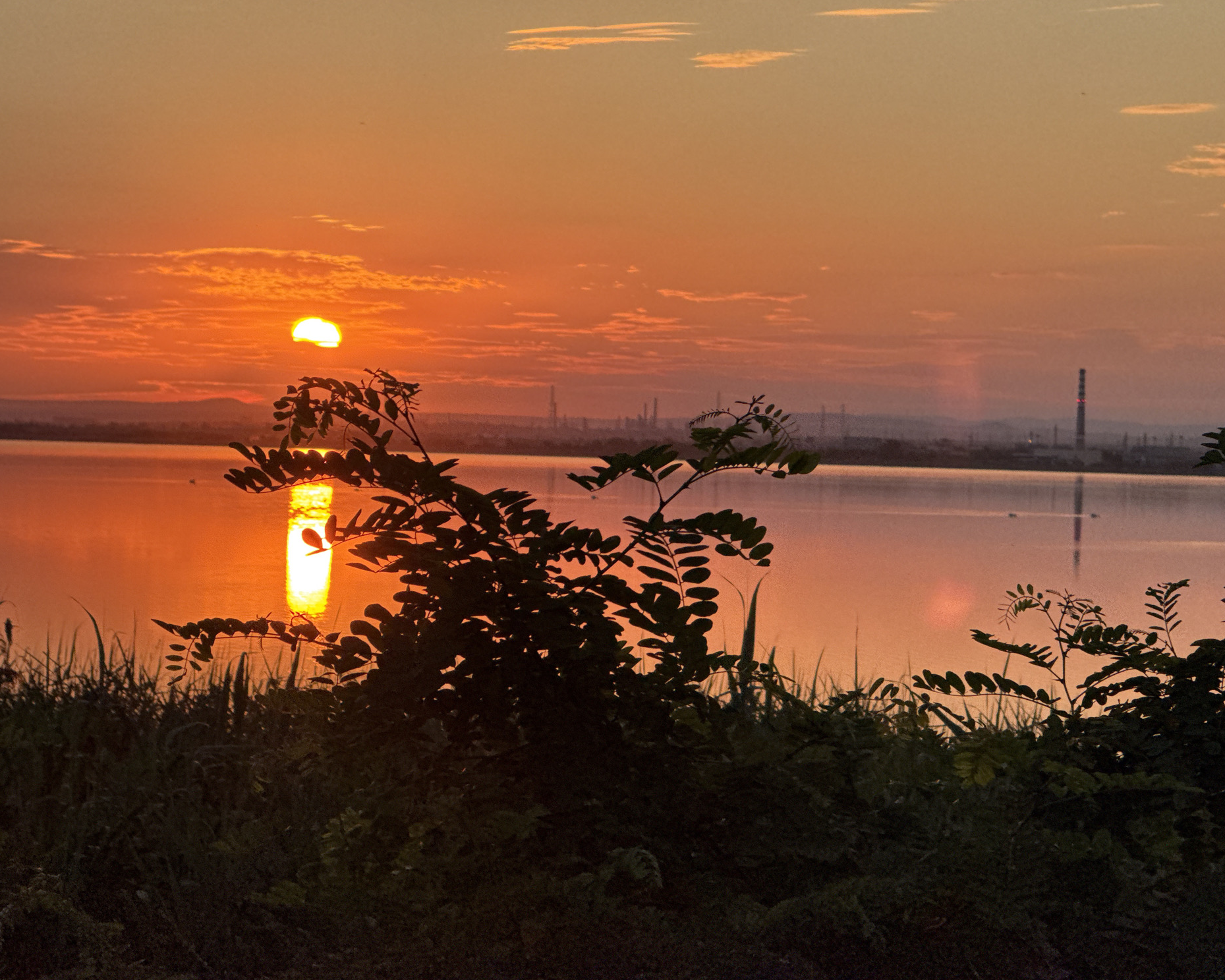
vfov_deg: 12.2
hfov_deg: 15.3
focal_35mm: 126
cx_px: 657
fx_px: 4568
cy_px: 488
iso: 50
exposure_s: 1/480
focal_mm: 15.66
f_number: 2.8
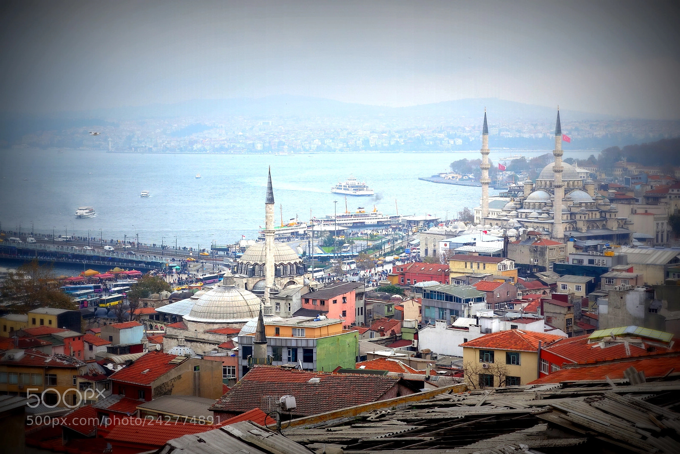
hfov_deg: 33.9
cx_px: 340
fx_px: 1114
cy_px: 227
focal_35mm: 59
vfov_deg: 23.0
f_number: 5.6
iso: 125
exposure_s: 1/250
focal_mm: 22.01
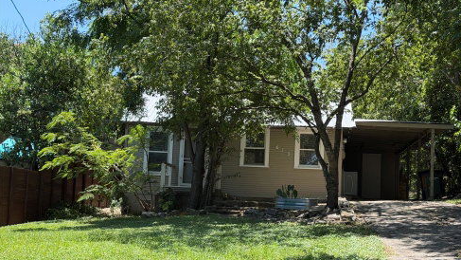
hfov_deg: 37.8
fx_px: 672
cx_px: 240
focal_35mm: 55
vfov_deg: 21.8
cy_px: 154
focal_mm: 6.76
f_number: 1.78
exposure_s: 1/1242
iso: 80
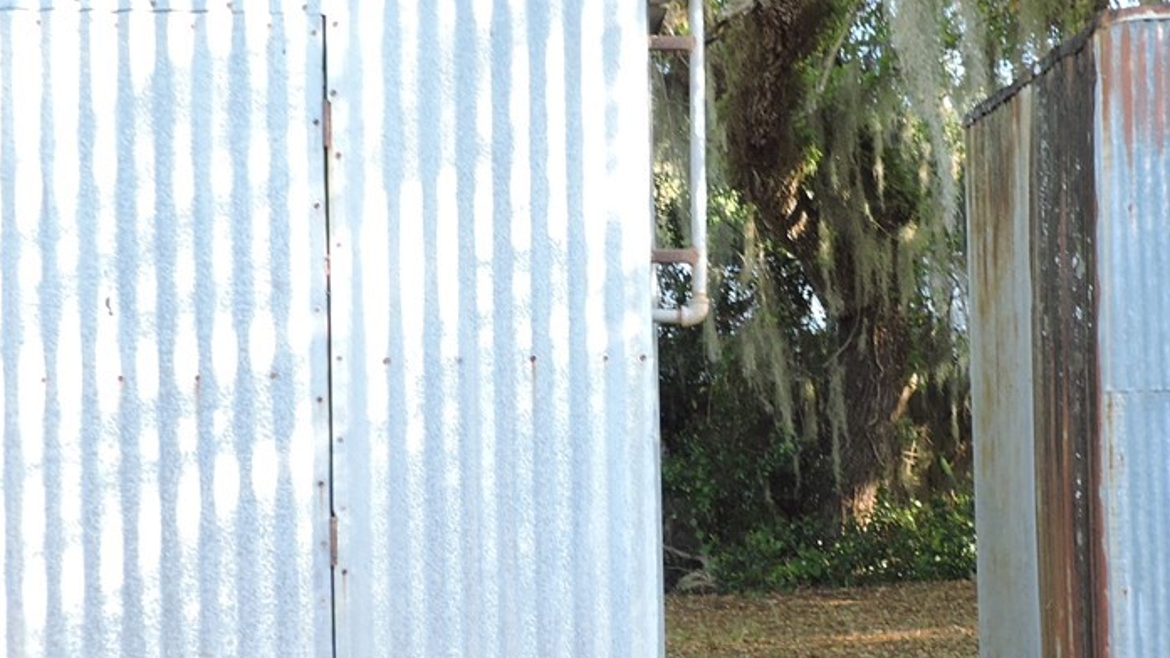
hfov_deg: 34.6
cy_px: 384
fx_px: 1861
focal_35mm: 60
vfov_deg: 20.0
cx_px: 777
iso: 100
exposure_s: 1/50
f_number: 3
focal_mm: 4.3
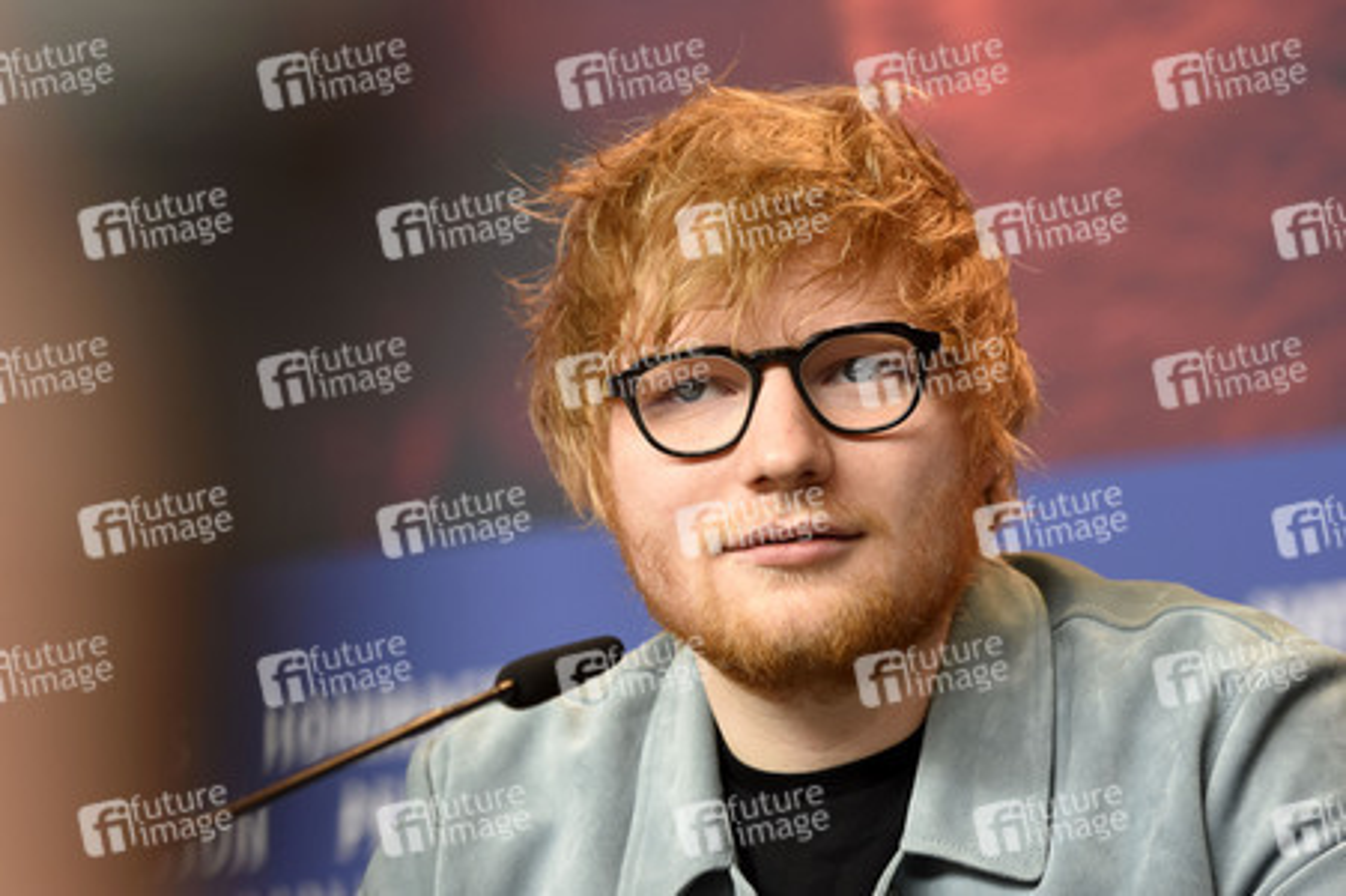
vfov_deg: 7.5
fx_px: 6837
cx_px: 673
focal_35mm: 183
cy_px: 448
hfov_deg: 11.2
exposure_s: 1/200
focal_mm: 122
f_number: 3.2
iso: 640
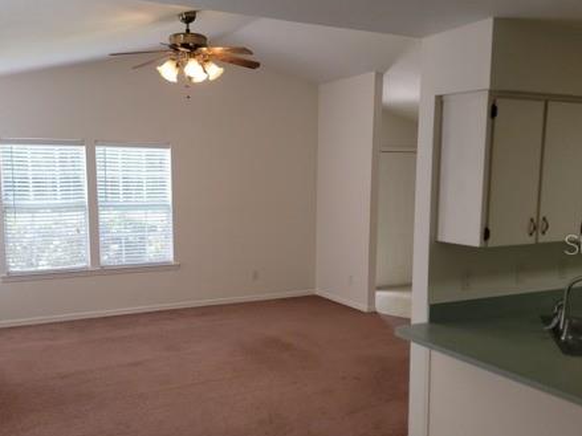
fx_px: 588
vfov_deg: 40.6
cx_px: 265
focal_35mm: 35
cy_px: 244
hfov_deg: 52.6
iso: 25
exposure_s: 1/60
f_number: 1.8
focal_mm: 6.7
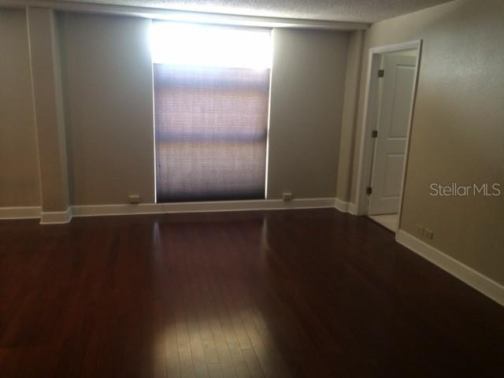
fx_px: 437
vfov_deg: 46.8
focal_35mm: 30
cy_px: 189
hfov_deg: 60.0
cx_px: 252
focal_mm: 4.12
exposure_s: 1/30
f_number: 2.2
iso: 125
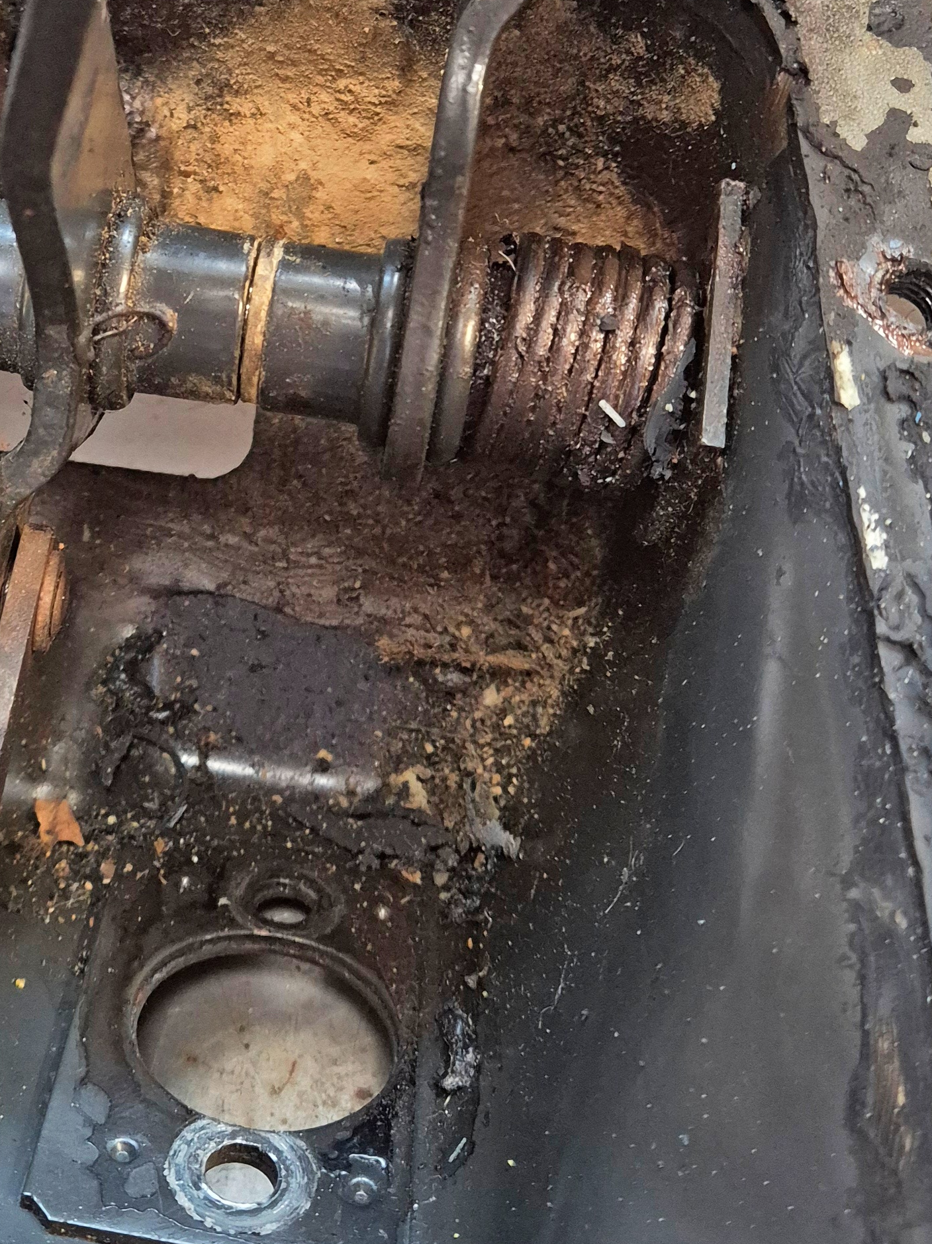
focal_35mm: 49
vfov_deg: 38.6
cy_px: 436
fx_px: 1759
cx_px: 212
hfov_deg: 29.1
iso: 1600
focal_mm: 5.4
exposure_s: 1/100
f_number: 1.8
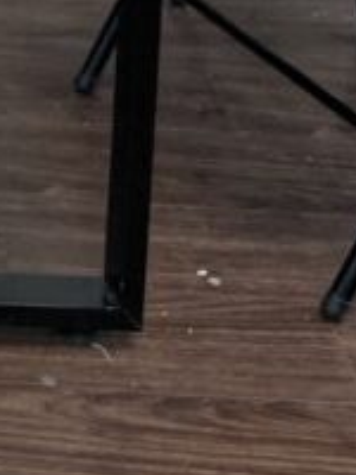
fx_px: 1783
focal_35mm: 130
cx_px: -489
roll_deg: -0.5
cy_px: -620
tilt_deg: -9.3
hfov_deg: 10.0
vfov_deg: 12.4
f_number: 1.6
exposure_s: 1/100
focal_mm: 5.1
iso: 50
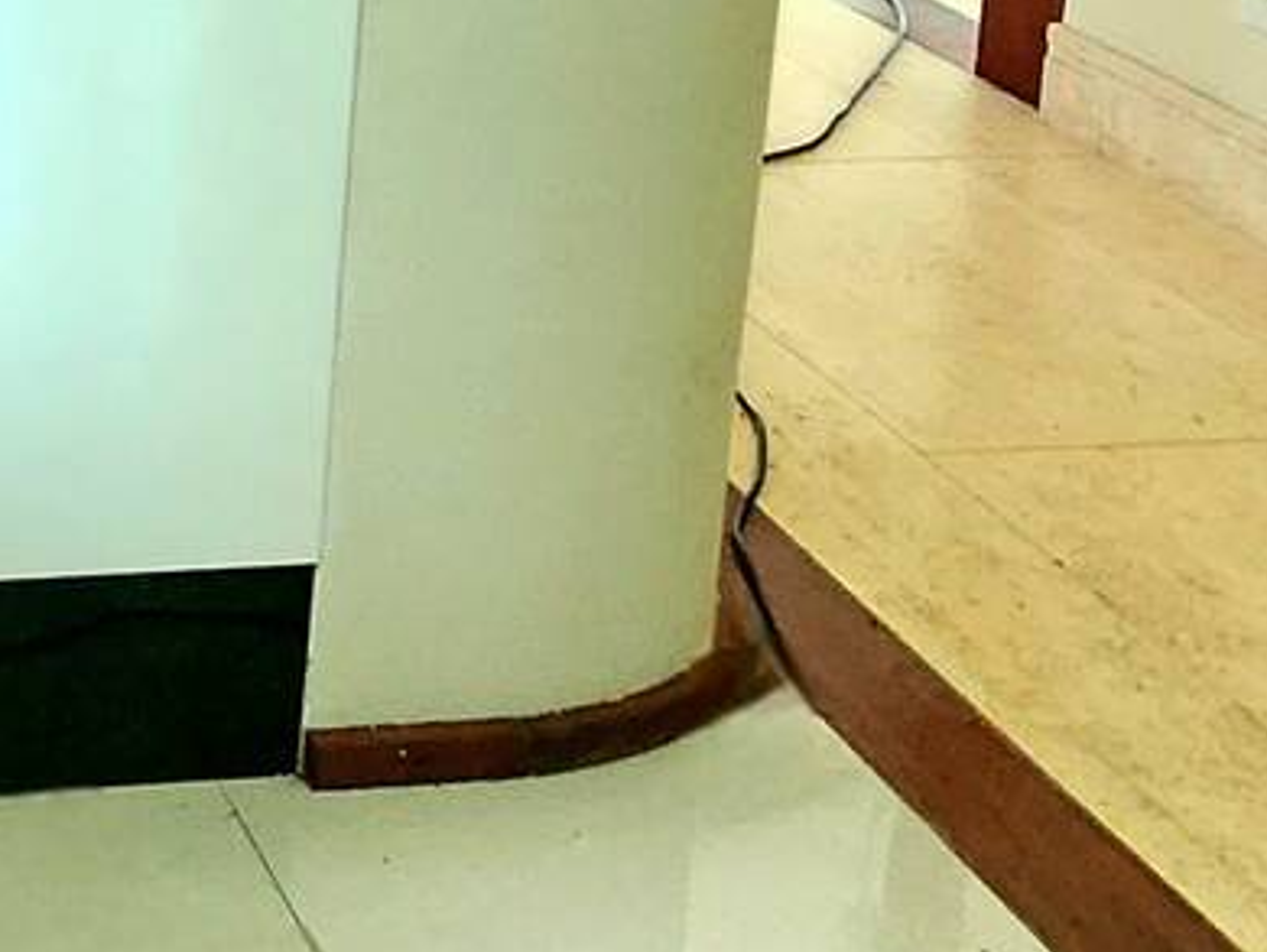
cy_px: -692
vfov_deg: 21.6
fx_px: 1758
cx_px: -526
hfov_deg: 28.9
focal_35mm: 48
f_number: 2.2
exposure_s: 1/24
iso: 1000
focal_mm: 2.2
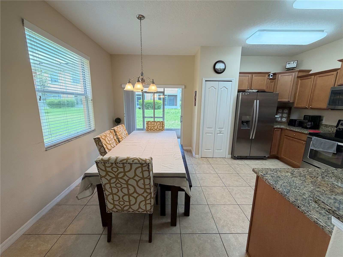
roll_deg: +0.1
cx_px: 172
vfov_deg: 85.7
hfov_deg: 102.1
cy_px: 128
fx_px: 139
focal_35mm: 14
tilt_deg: -10.8
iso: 160
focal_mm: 2.22
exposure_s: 1/120
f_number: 2.2
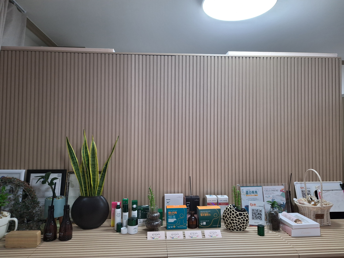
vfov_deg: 54.9
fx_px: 248
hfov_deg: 69.4
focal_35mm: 25
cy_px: 129
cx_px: 172
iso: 160
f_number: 1.8
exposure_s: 1/120
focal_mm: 5.23
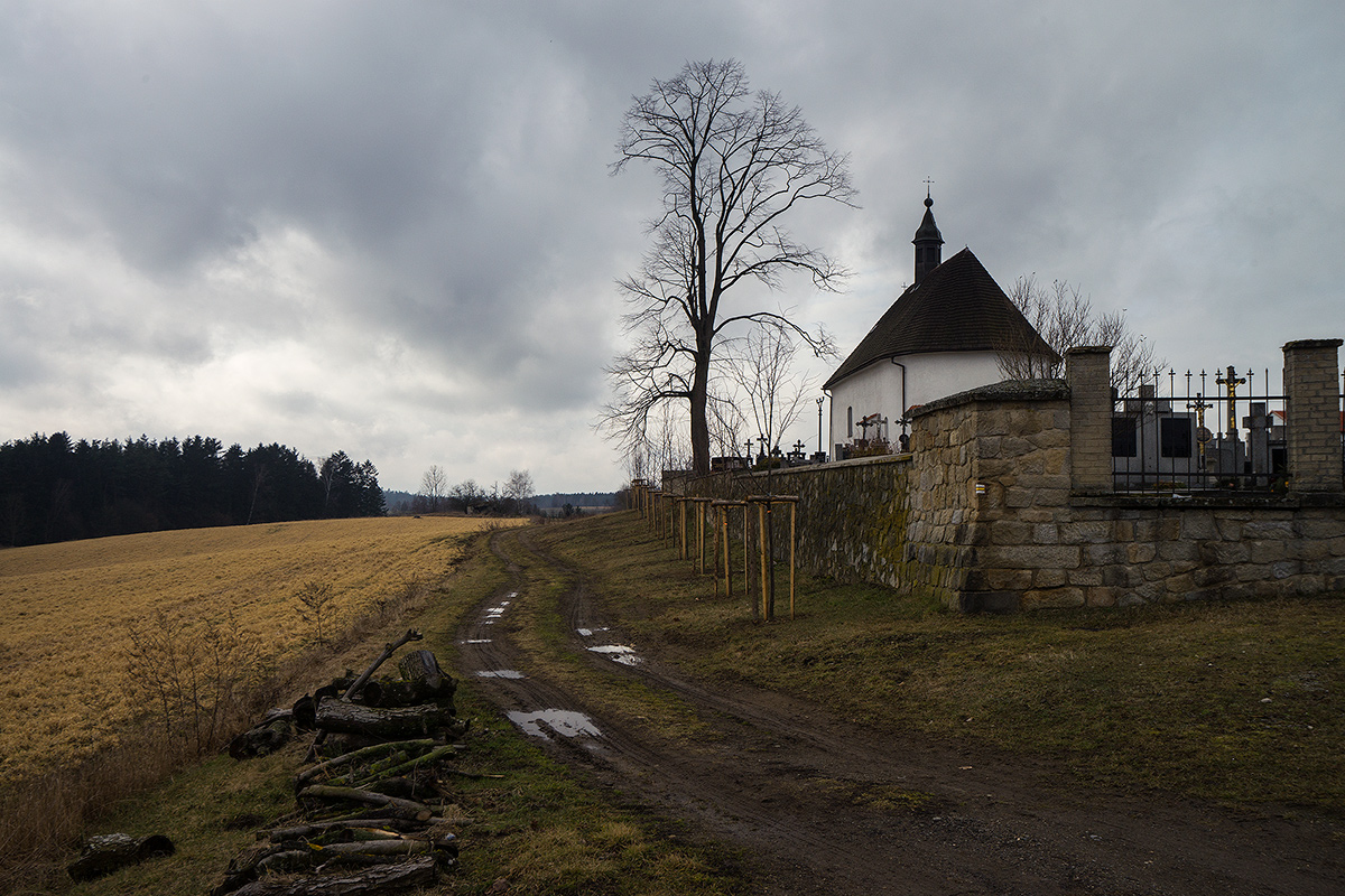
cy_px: 448
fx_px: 1308
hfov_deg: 54.4
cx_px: 672
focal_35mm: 35
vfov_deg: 37.9
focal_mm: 35
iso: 250
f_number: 13
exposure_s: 1/125
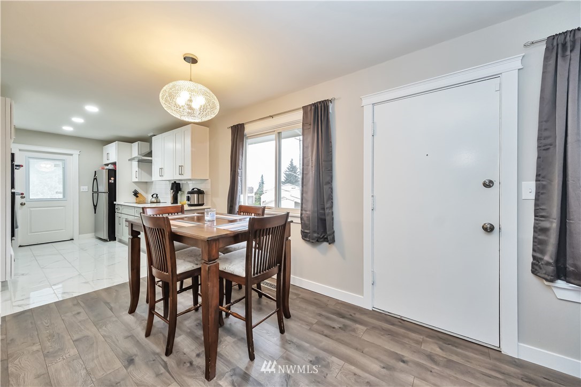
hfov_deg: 108.3
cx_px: 290
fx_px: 210
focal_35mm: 13
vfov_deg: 85.4
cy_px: 194
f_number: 8
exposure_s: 1/60
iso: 2500
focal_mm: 8.9
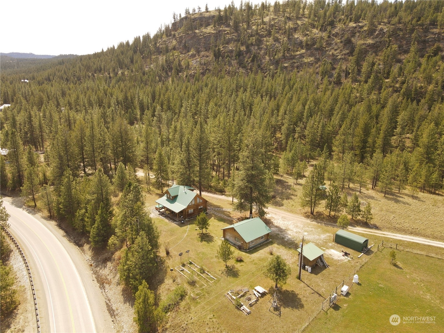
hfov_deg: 71.6
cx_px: 222
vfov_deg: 56.8
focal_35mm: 24
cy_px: 166
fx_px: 308
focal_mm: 4.5
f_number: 2.8
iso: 100
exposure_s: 1/320
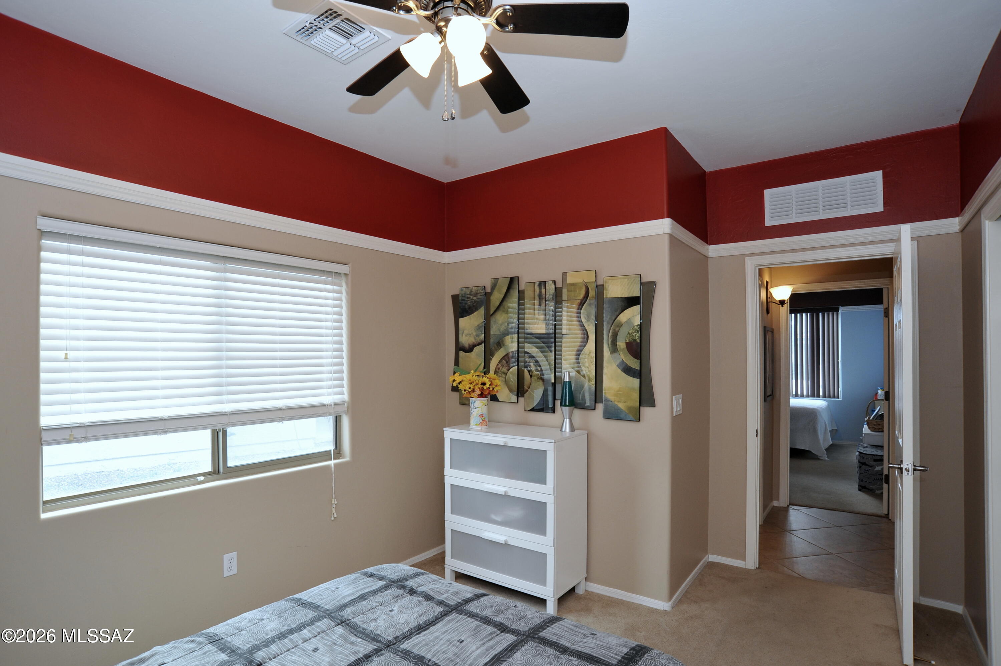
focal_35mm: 18
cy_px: 333
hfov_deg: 90.0
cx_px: 500
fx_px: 500
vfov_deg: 67.3
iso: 800
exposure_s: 1/30
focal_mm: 18
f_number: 9
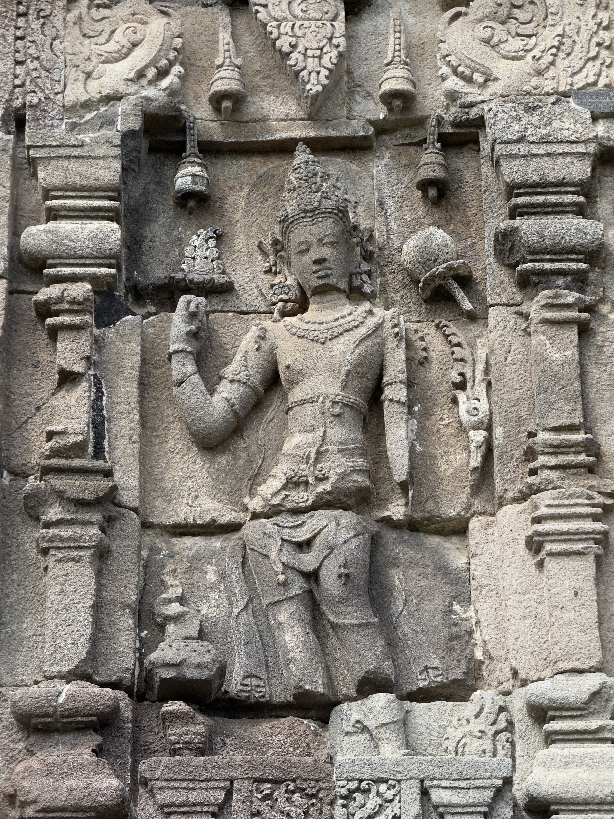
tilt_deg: +28.1
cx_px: 307
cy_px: 410
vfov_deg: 16.4
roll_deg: -0.7
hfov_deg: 12.3
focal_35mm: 120
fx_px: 2838
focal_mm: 15.66
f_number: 2.8
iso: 64
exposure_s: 1/334
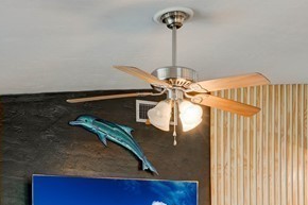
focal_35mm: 60
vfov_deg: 20.6
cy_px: 265
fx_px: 513
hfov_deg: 32.8
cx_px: 228
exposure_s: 1/2
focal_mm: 16
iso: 400
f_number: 8
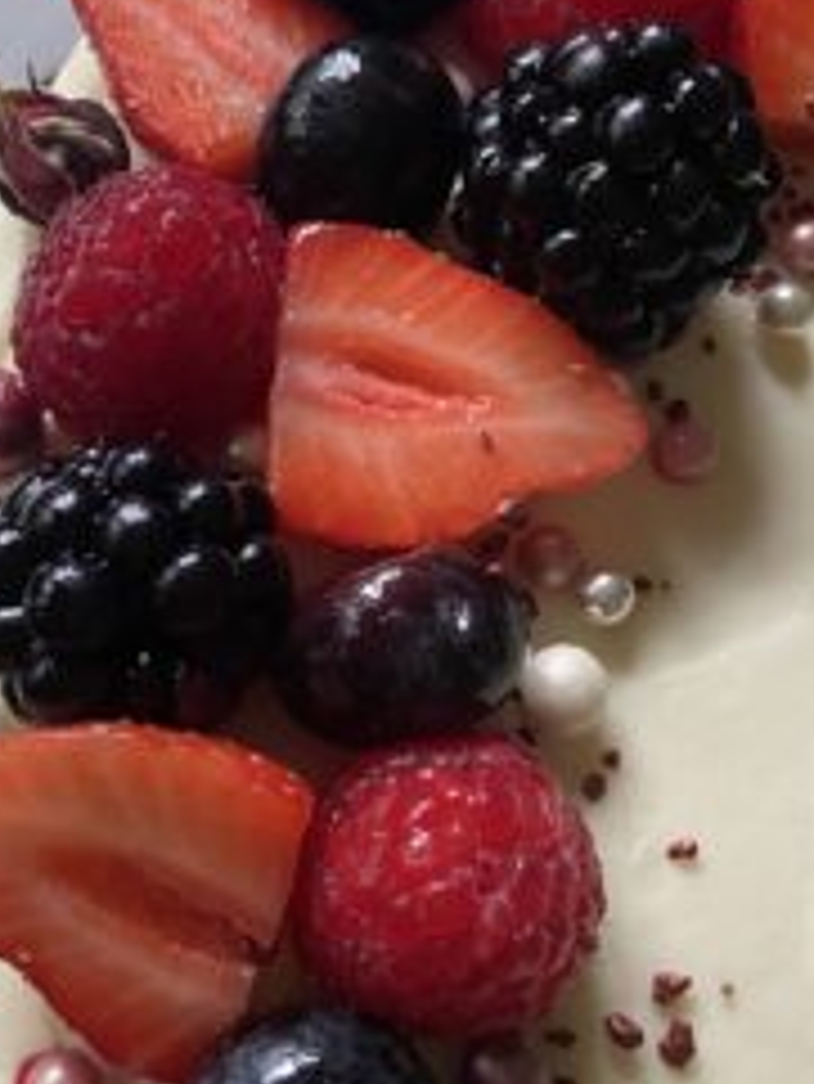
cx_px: 411
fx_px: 1692
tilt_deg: -68.5
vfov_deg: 35.5
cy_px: 481
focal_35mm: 54
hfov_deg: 27.1
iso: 400
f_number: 1.8
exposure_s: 1/60
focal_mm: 4.25
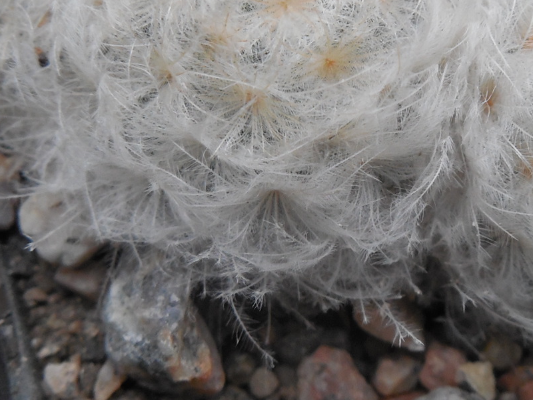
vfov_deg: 23.5
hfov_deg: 31.1
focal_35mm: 62
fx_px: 955
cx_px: 334
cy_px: 129
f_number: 3.6
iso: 360
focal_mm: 5.6
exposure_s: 1/30
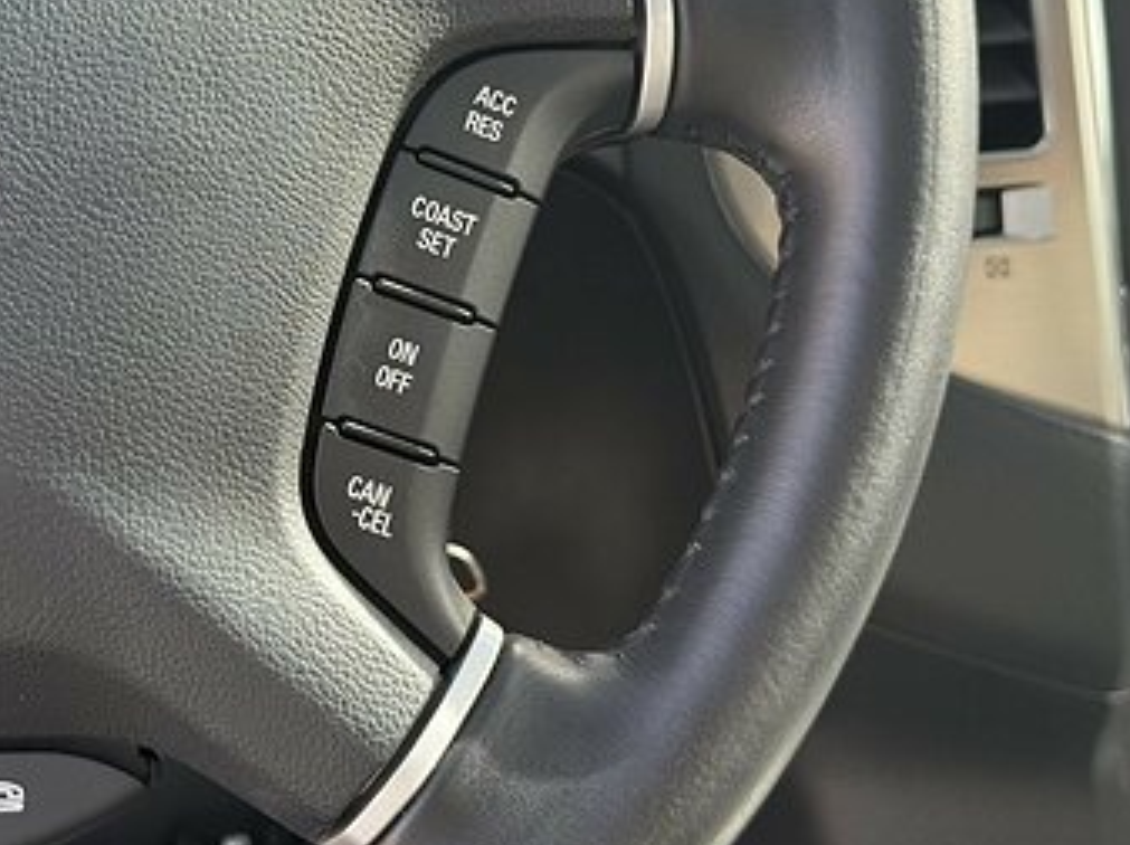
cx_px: 345
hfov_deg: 24.9
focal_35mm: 78
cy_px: 268
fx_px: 2544
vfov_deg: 18.8
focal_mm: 6.76
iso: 100
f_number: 1.78
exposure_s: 1/242
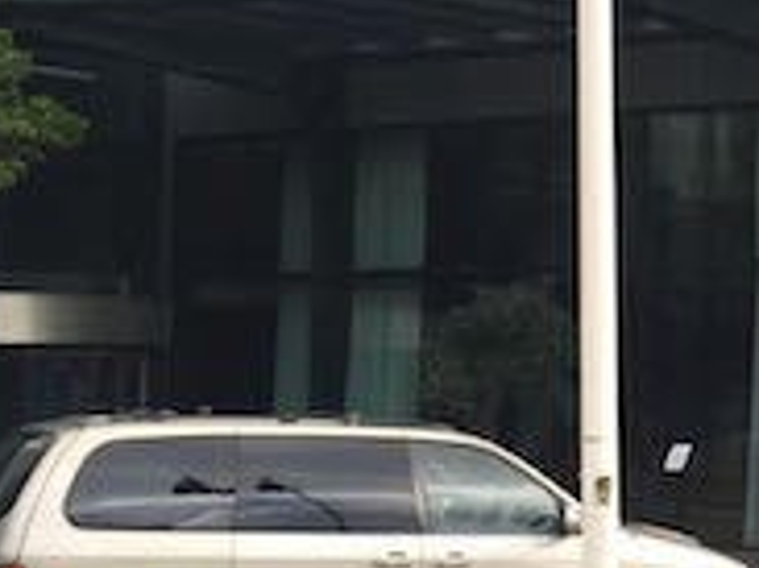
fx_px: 2432
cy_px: 189
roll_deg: +0.2
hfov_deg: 16.7
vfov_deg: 13.3
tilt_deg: +4.1
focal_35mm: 111
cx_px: 1000
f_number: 2.2
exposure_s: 1/314
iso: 32
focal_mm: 4.15
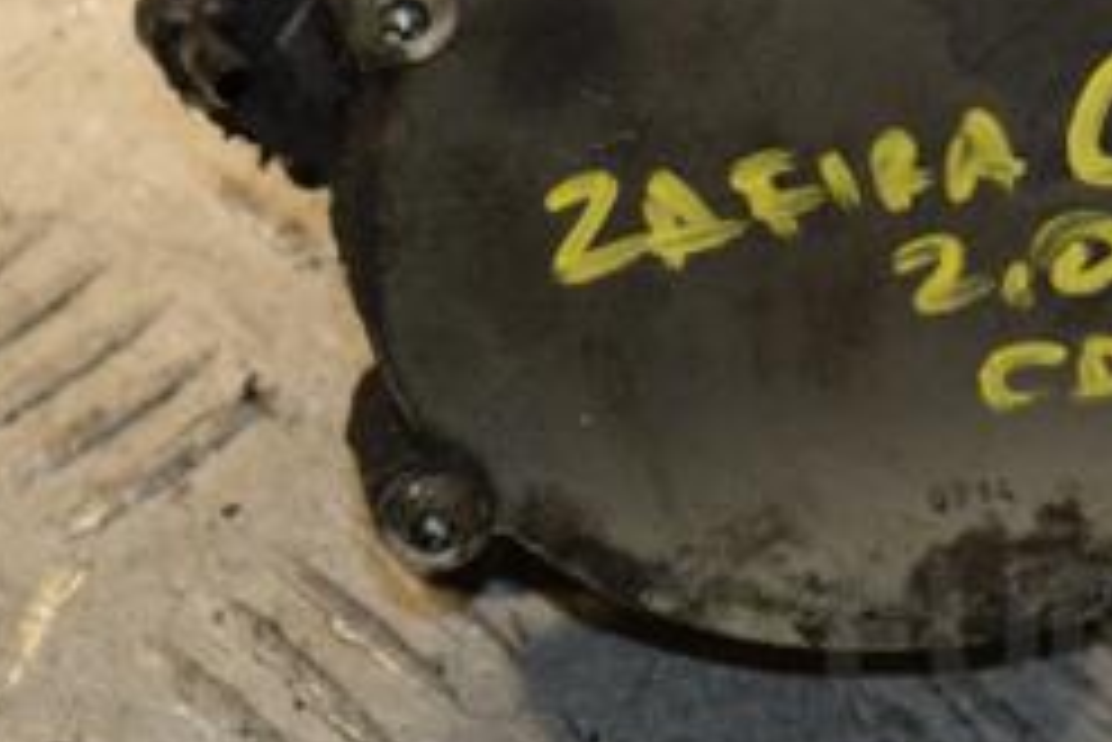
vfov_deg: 4.7
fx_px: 8994
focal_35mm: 291
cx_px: 743
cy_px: 36
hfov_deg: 7.1
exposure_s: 1/200
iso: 800
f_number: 6.3
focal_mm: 80
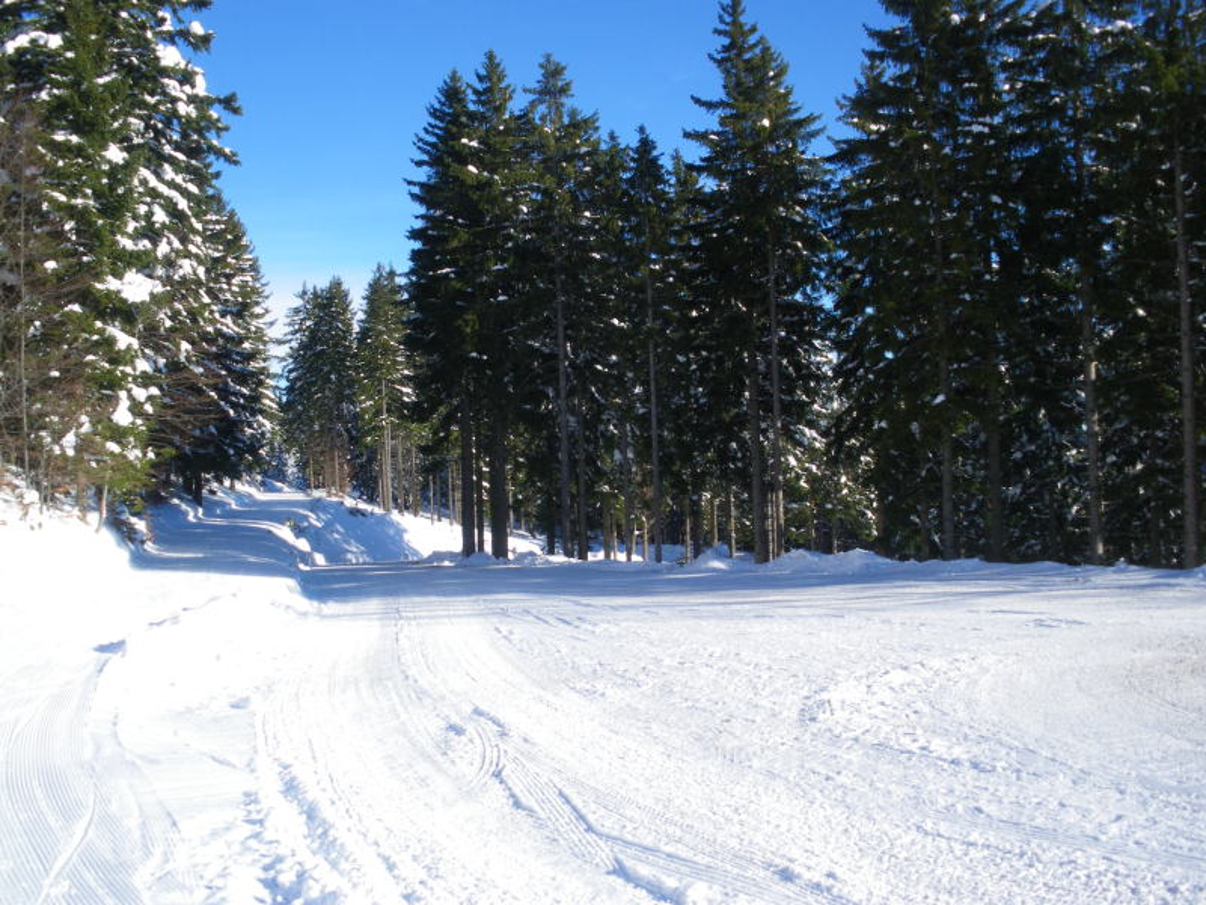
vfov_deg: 39.7
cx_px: 603
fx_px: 1254
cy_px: 452
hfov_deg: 51.4
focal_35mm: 36
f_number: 5.4
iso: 64
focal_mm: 6.3
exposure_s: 1/200
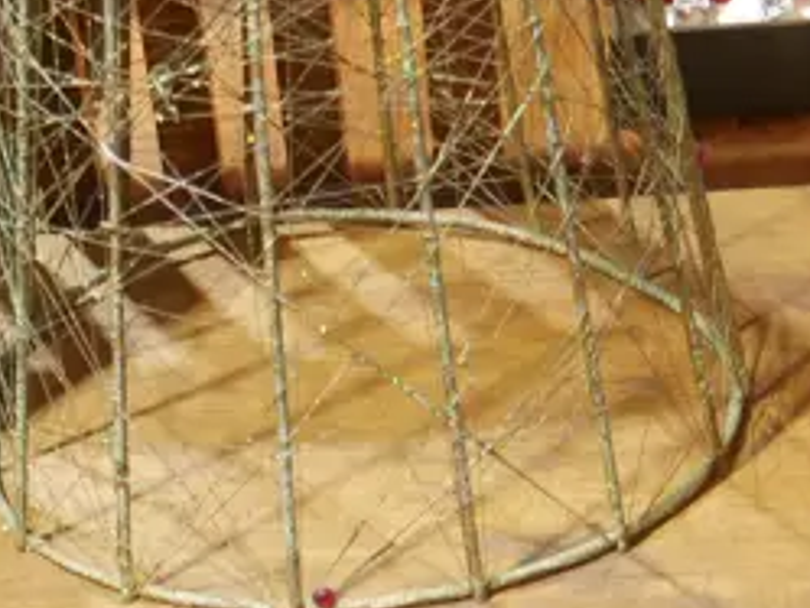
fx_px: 3465
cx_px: 325
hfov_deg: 13.3
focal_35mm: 148
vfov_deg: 9.6
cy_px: 1040
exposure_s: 1/60
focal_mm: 18
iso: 800
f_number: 4
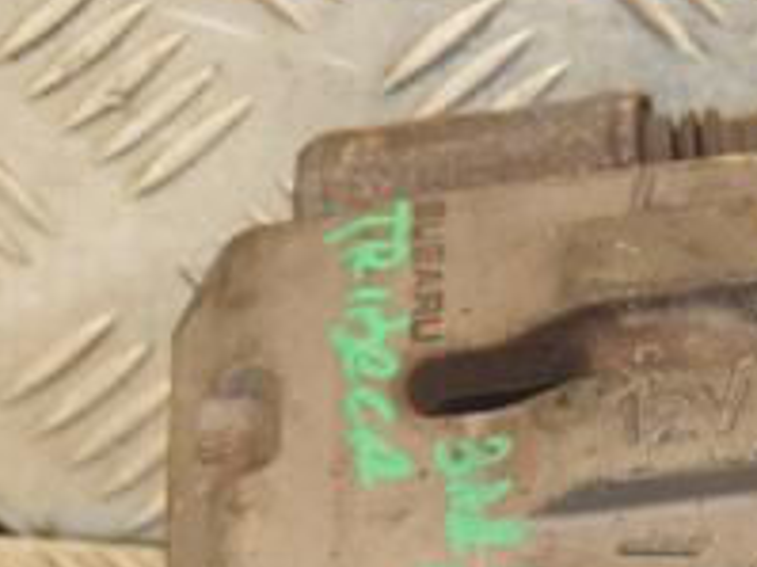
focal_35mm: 304
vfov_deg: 4.9
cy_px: 582
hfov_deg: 6.5
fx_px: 6644
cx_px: 612
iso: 800
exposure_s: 1/100
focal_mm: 70
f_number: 5.3
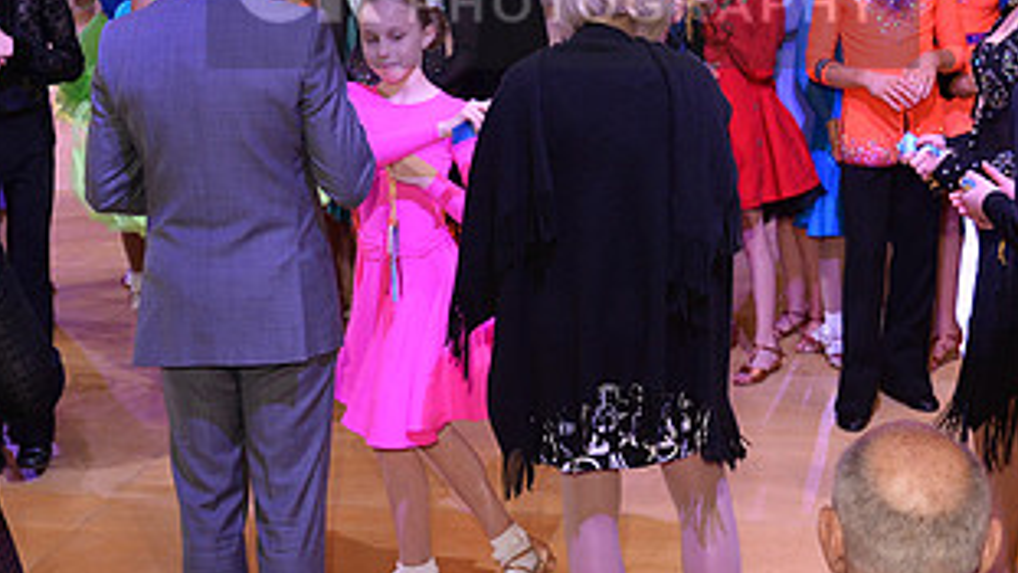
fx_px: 2106
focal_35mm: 78
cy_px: -18
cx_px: 563
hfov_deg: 27.2
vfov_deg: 15.2
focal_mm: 40
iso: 1600
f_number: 5.6
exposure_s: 1/250
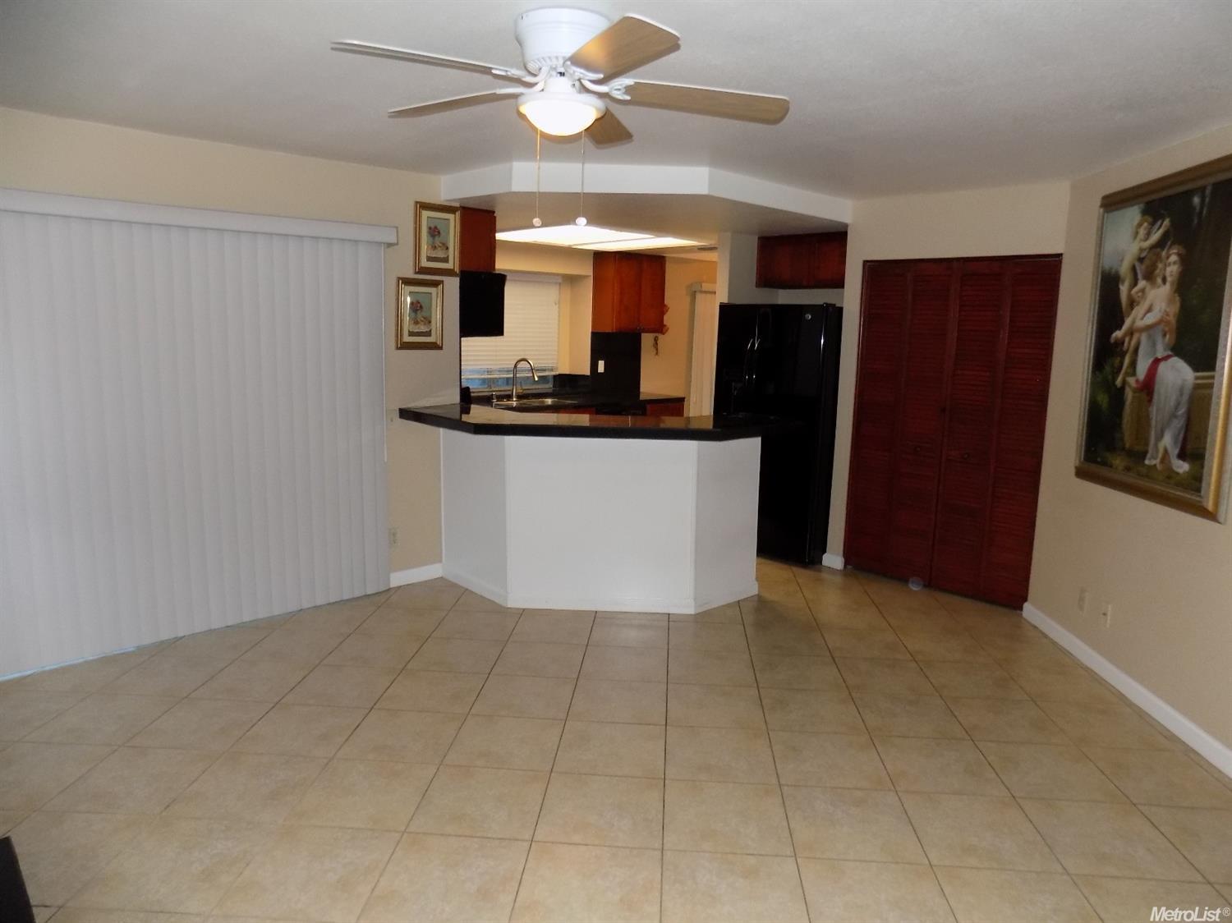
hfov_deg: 73.9
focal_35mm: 23
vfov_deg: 58.9
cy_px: 462
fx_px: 818
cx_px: 616
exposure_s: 1/30
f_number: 3.1
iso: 200
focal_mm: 4
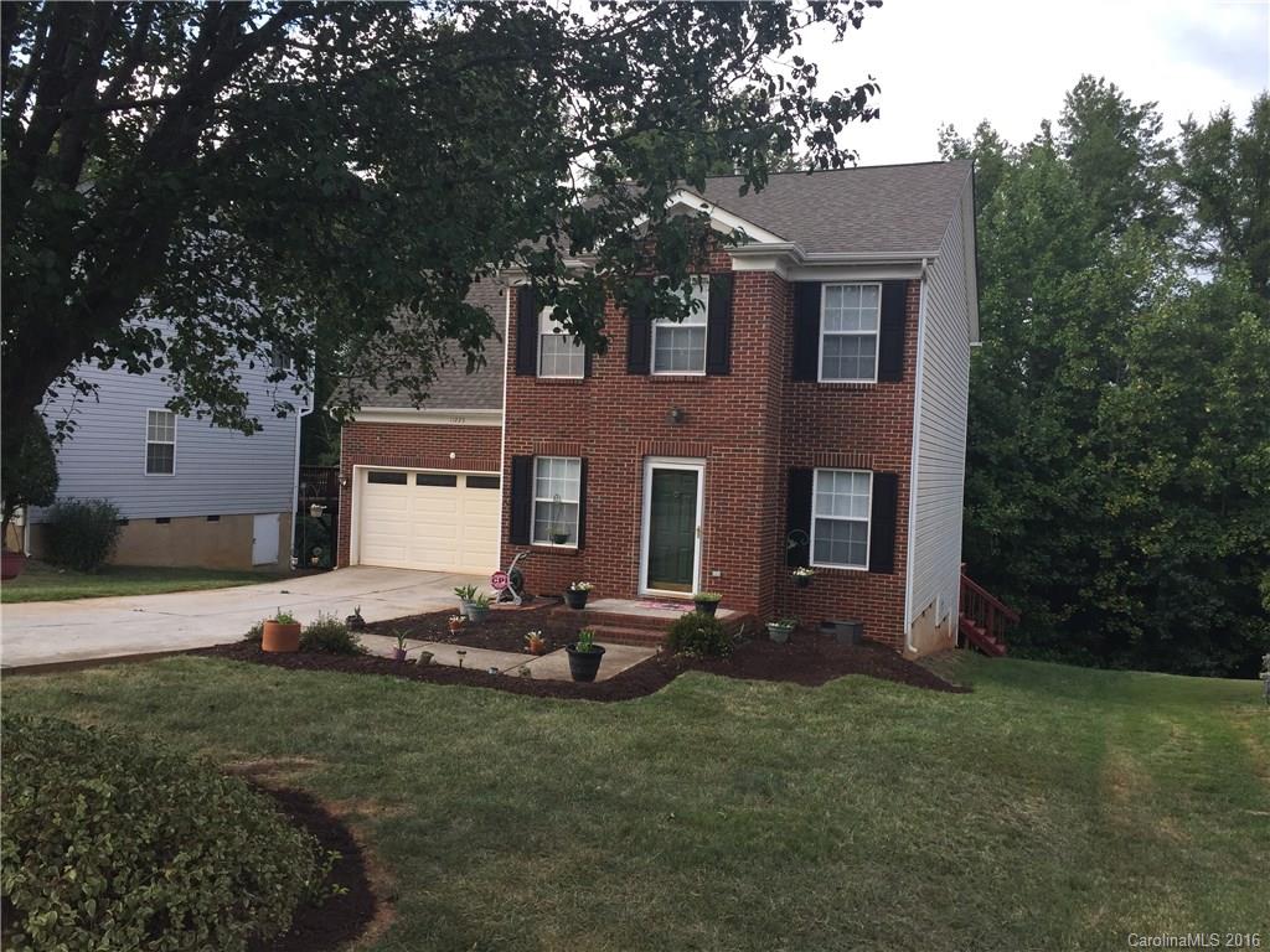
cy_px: 476
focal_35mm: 29
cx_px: 635
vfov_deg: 48.2
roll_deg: -3.9
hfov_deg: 61.7
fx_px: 1064
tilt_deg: -0.2
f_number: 2.2
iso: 32
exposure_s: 1/391
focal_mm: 4.15
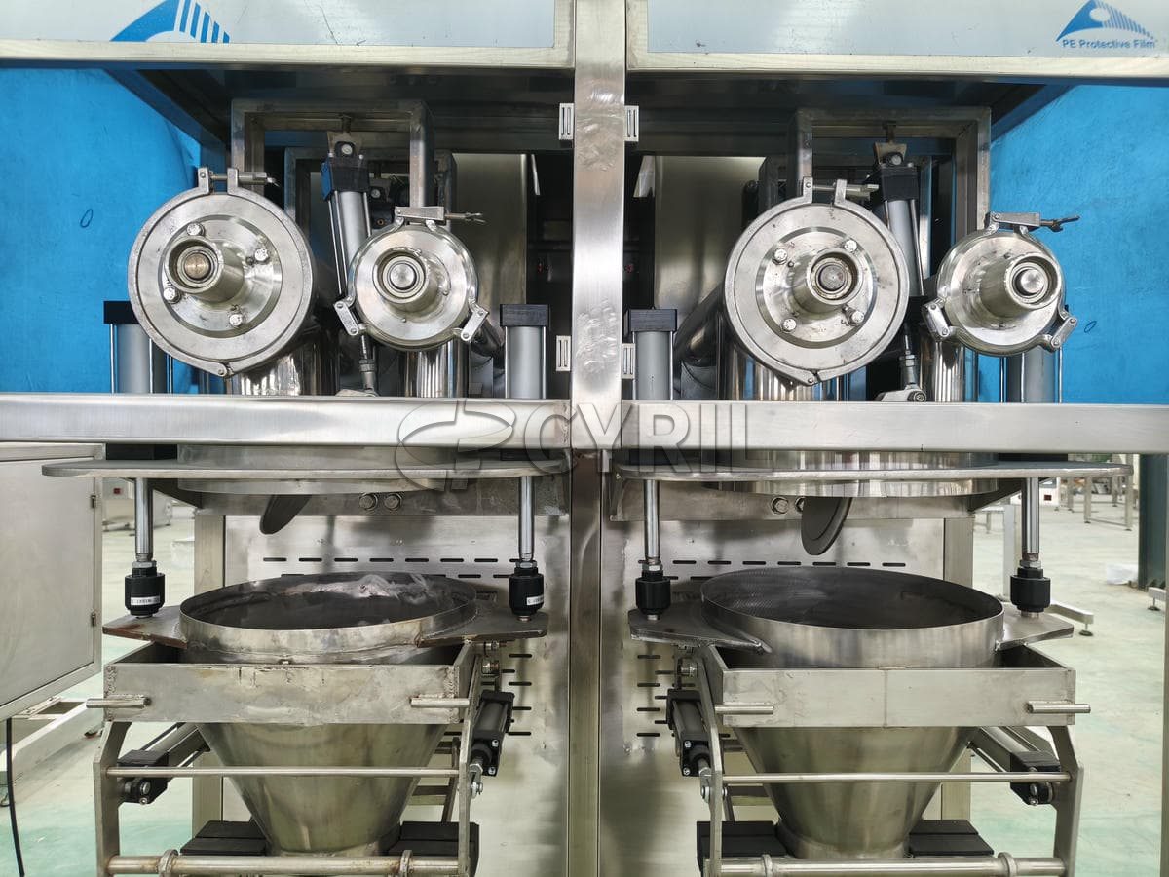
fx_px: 777
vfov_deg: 58.9
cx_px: 584
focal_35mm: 23
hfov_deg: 73.9
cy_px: 438
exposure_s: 1/80.1
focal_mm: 5.56
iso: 125
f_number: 1.88
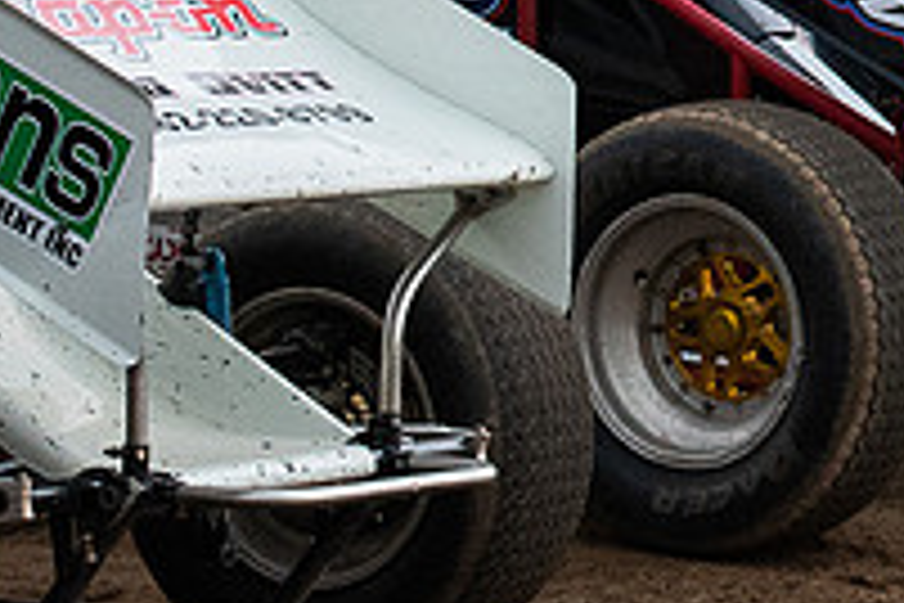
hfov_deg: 9.5
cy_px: -136
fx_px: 5348
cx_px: 1231
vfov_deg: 6.4
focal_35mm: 213
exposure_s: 1/320
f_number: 5.6
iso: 2500
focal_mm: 42
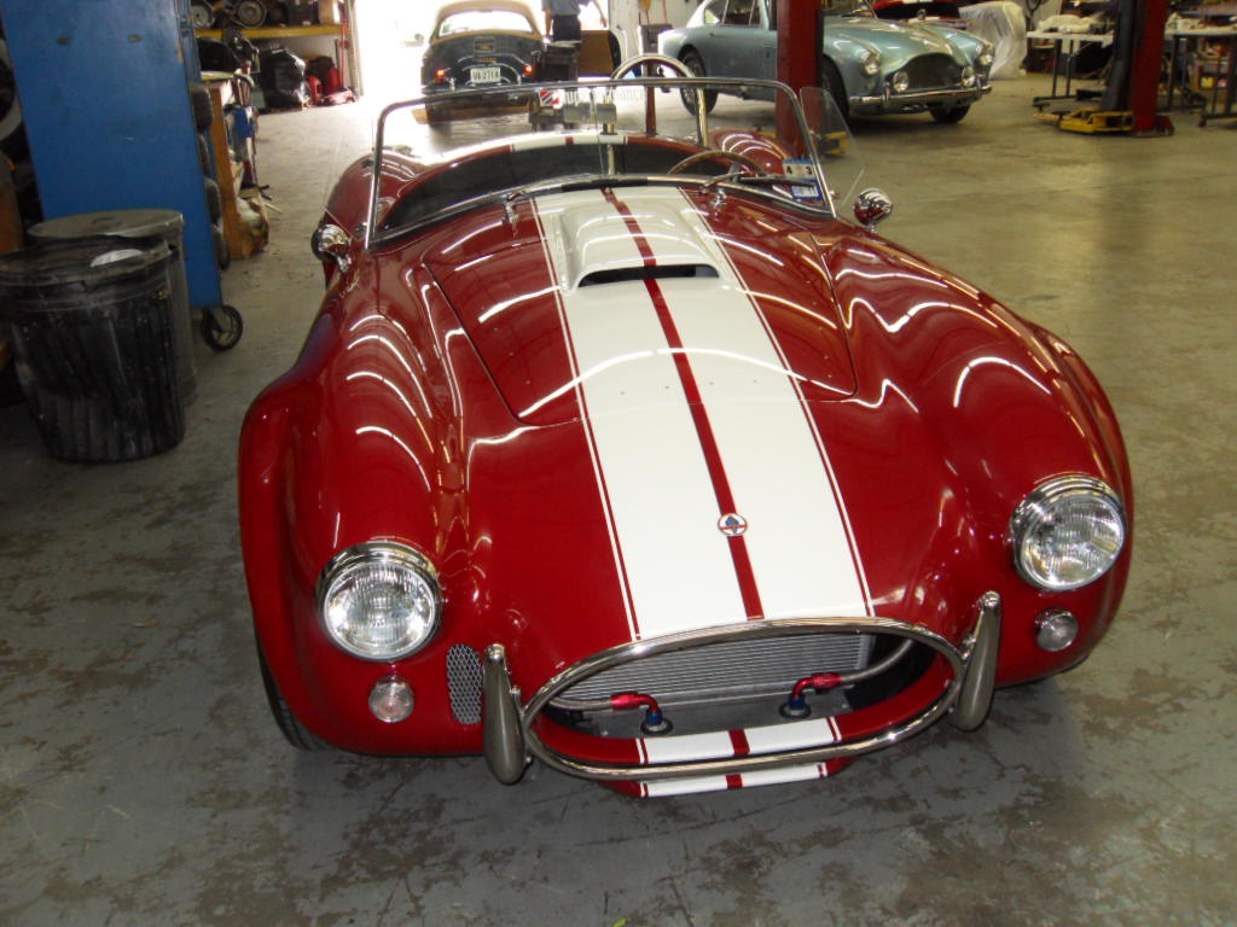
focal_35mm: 35
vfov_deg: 40.7
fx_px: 1251
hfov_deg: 52.6
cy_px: 464
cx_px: 618
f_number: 3.5
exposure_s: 1/45
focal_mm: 6.3
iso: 240
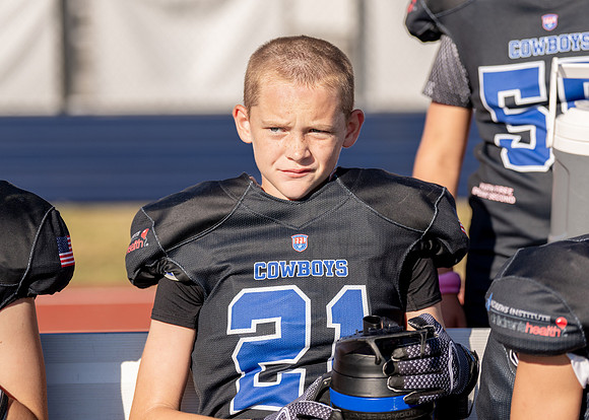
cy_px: 159
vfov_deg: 9.3
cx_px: 290
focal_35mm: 154
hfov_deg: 13.0
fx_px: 2582
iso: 160
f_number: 2.8
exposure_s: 1/3200
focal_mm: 118
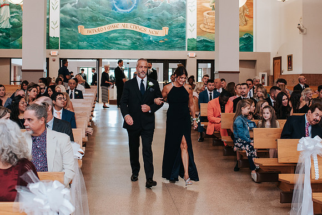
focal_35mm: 57
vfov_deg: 23.7
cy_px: 84
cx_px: 154
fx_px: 511
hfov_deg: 35.0
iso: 640
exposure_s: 1/125
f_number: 2.8
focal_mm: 35
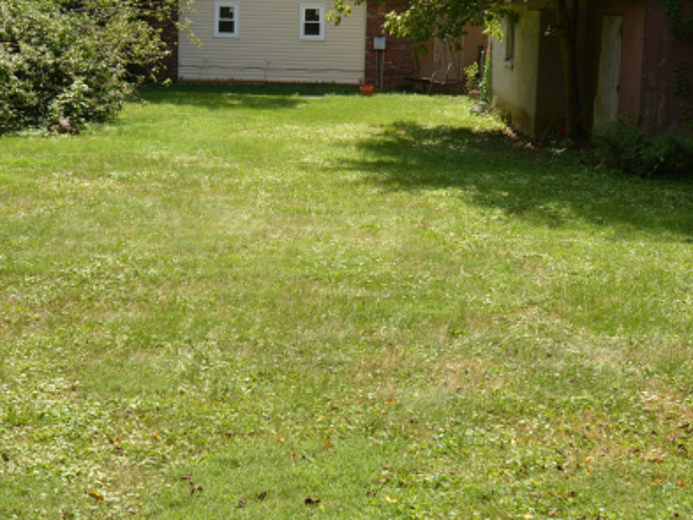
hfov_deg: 34.8
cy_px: 97
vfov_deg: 26.1
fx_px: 1101
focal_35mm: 55
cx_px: 263
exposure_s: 1/250
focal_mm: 20
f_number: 8
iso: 180
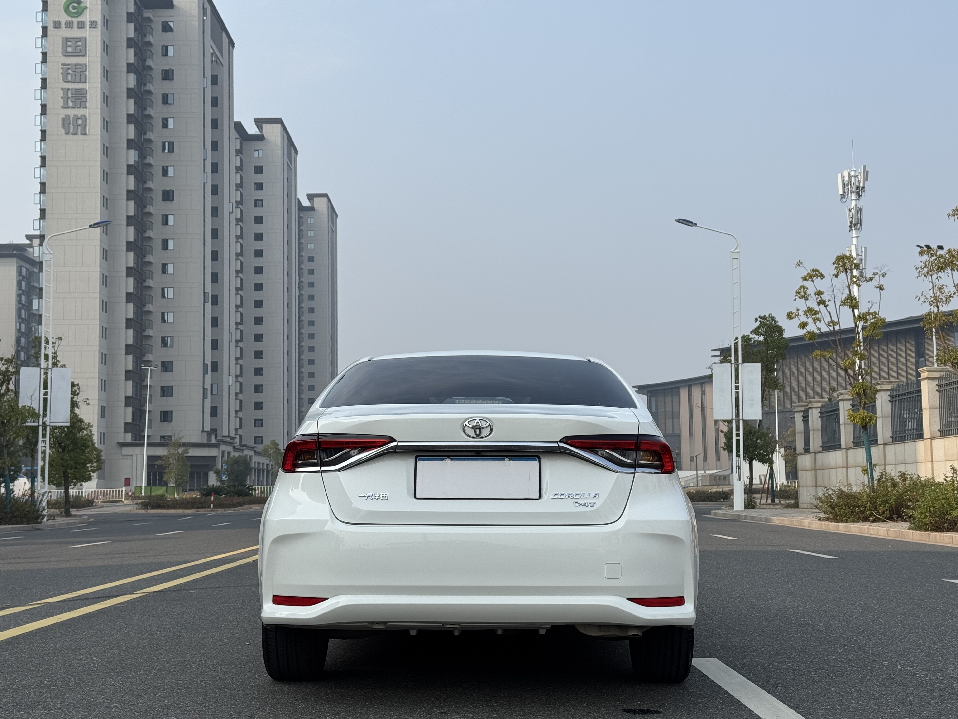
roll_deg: +0.9
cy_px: 360
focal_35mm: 48
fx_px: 1328
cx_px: 479
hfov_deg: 39.7
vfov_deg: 30.3
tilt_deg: +5.4
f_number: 1.78
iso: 64
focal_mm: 6.76
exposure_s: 1/3610
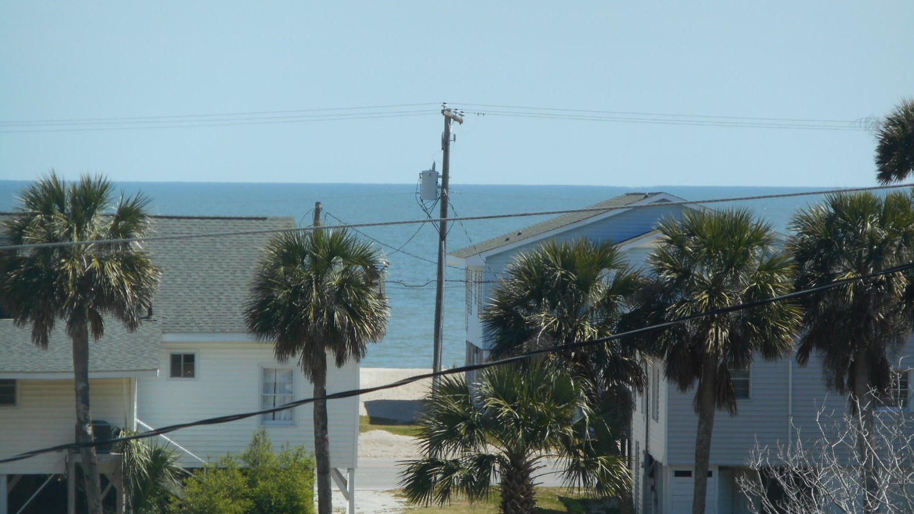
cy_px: 323
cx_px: 455
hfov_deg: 9.8
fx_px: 5307
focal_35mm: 219
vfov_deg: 5.5
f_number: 6.6
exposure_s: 1/200
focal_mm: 36
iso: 80
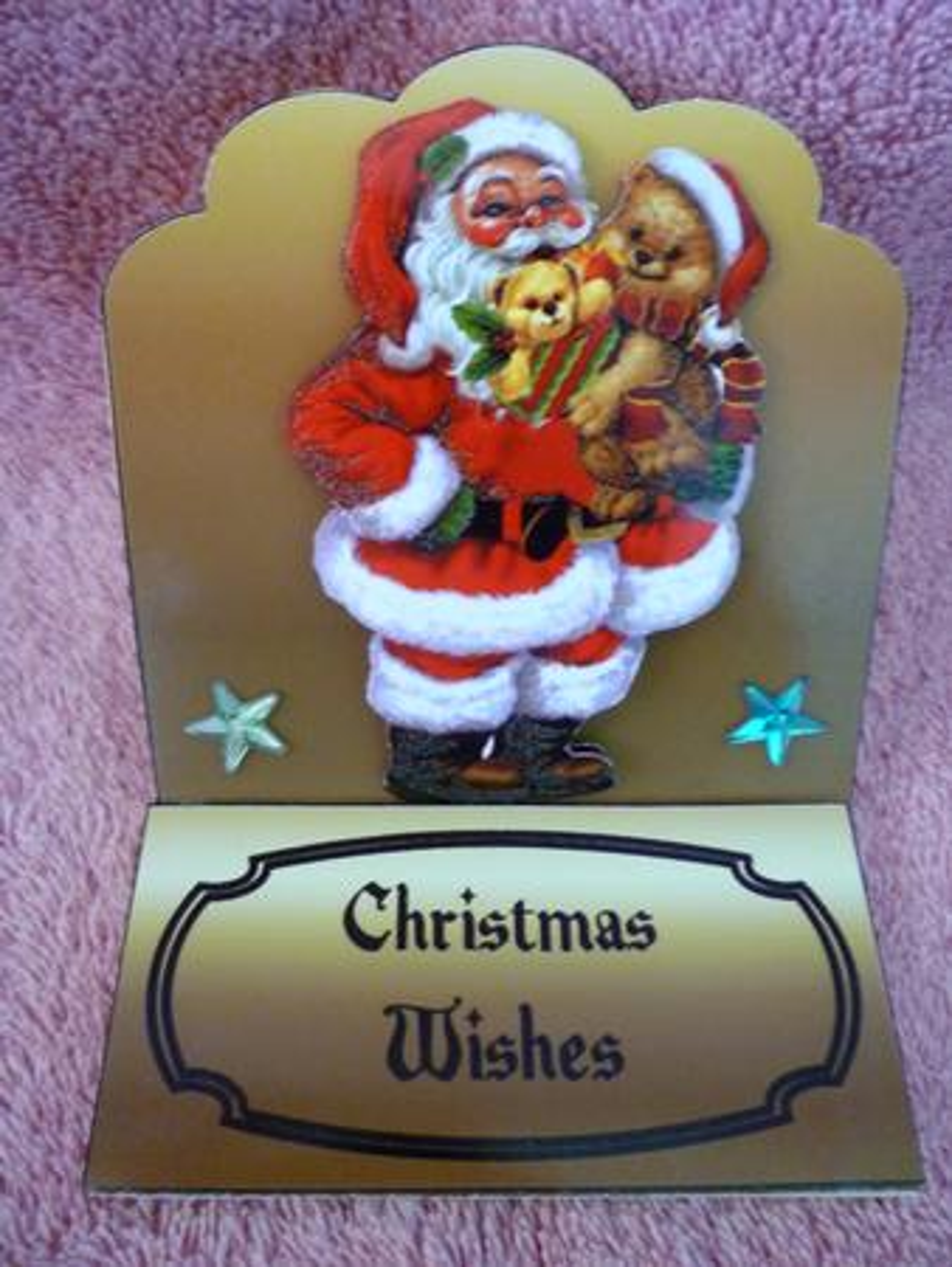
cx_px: 476
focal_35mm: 29
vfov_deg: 61.6
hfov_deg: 48.3
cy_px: 634
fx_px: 1062
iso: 400
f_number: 3.3
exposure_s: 1/10
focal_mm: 5.2
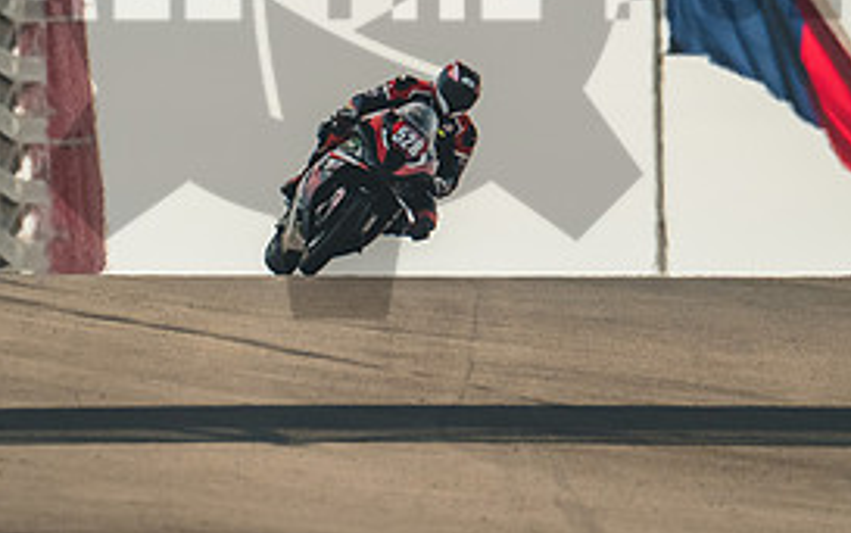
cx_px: 340
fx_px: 18333
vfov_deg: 1.7
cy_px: -61
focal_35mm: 790
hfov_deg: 2.7
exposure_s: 1/4000
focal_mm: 243.3
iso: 1250
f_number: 5
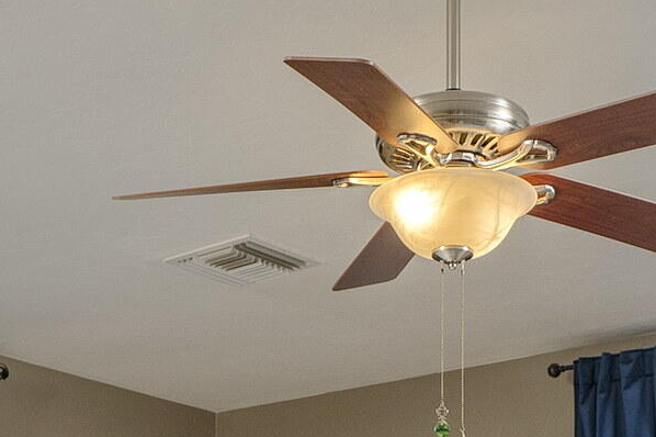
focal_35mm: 89
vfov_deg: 13.4
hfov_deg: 22.9
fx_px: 1621
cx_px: 291
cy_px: 843
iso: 200
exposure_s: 1/100
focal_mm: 19
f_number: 5
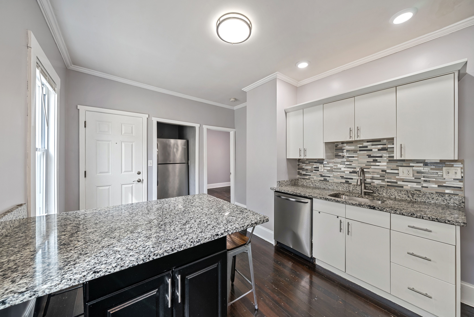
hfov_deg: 108.3
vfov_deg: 85.5
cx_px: 237
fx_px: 171
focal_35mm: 13
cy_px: 158
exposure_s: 1/4
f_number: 8
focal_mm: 13
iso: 320
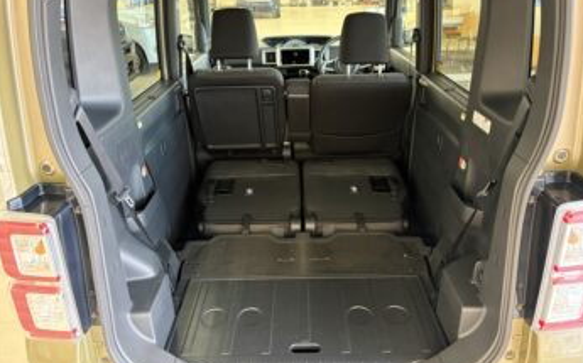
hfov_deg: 66.5
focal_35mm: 28
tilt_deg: -25.6
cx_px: 294
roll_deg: +1.9
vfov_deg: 44.4
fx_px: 445
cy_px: 175
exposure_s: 1/60
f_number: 1.6
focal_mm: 5.96
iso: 500
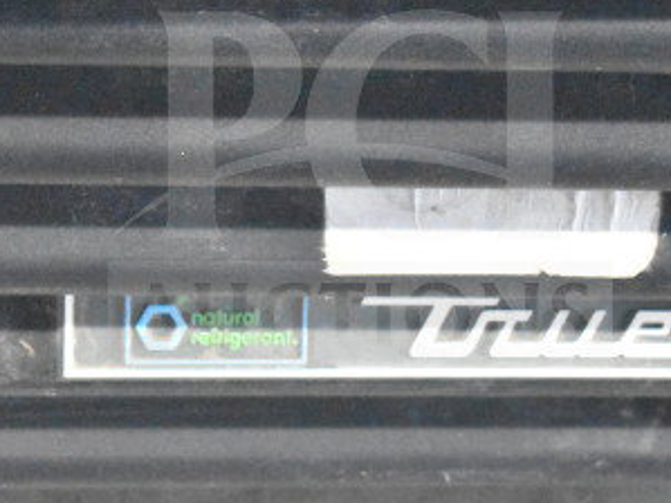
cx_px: 359
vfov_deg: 9.2
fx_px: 3139
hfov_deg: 12.2
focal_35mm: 162
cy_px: 190
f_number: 5.6
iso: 25600
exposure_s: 1/100
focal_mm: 55
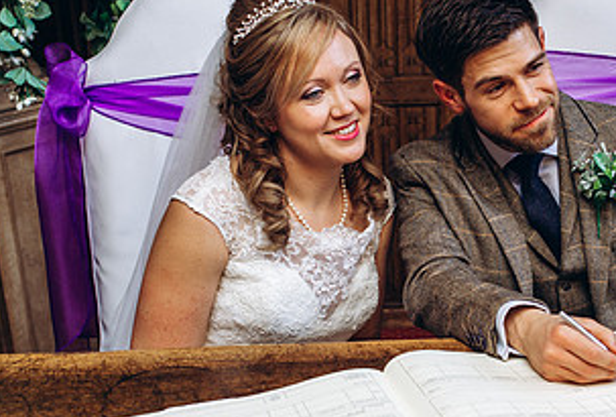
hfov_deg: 28.4
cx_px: 442
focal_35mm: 70
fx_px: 1203
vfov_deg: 19.6
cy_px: 246
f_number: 4
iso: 250
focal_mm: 35
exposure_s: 1/80
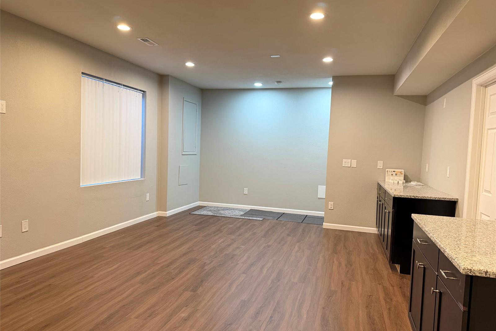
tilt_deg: -3.5
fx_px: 344
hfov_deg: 71.5
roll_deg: -1.8
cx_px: 248
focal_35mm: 25
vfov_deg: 51.3
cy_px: 165
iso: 640
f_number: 1.78
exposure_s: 1/60
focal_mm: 6.76
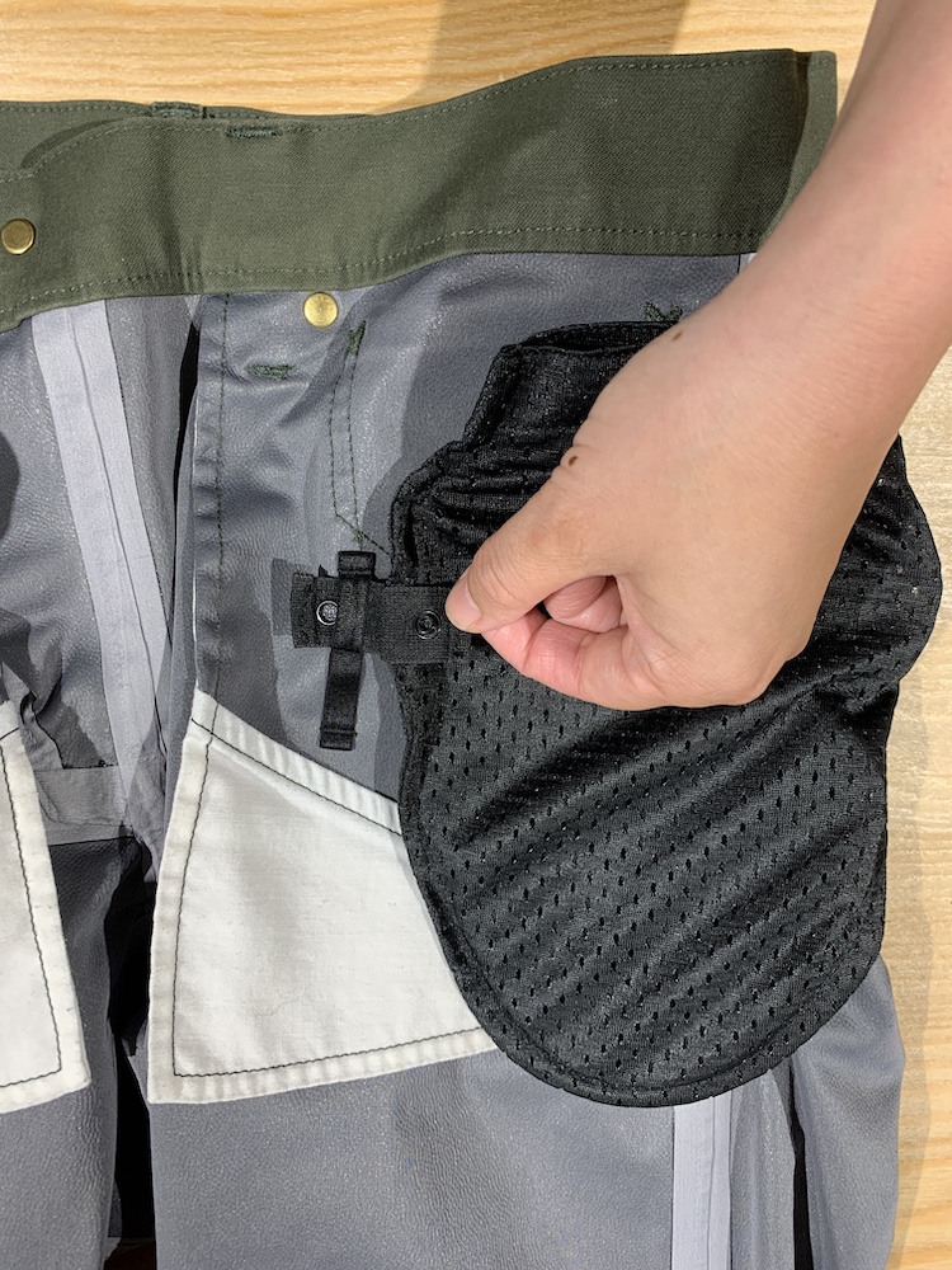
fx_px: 953
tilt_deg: -82.8
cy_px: 635
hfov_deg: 53.1
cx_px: 476
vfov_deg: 67.3
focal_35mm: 26
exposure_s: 1/121
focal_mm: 4.25
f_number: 1.8
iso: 100
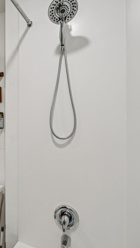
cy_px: 125
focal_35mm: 24
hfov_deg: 42.8
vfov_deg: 76.3
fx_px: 158
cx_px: 9
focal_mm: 10
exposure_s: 1/25
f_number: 8
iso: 400
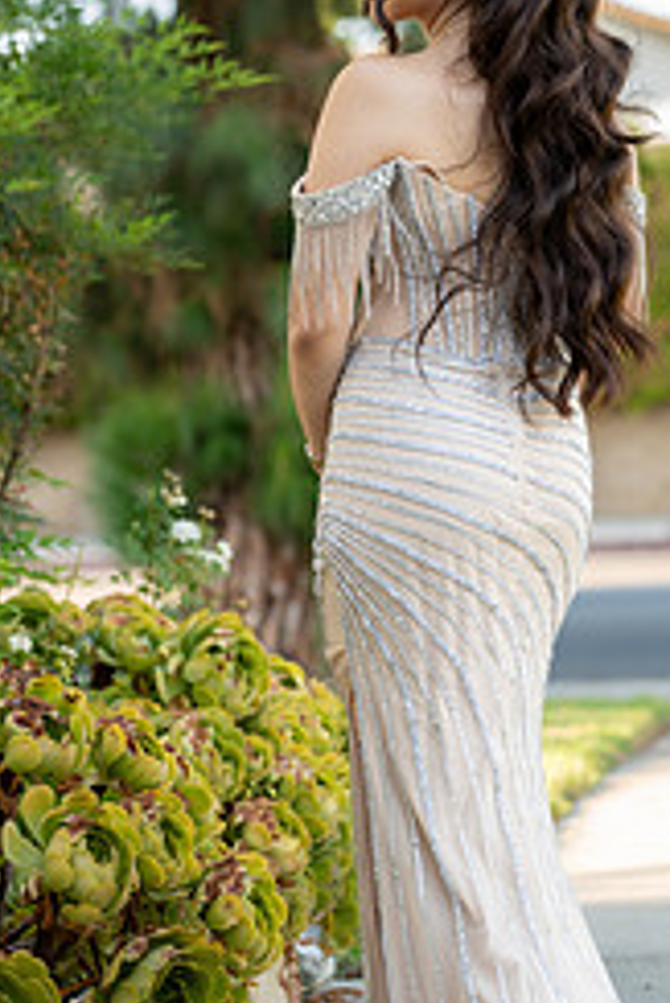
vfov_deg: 15.9
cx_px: 559
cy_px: 510
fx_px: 3596
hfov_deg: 10.6
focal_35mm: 129
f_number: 2.8
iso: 320
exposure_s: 1/400
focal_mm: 70
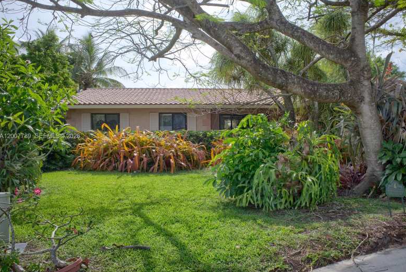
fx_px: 327
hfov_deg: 63.6
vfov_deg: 45.0
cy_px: 137
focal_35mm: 29
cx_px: 209
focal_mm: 18.3
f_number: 7.1
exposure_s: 1/125
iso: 100
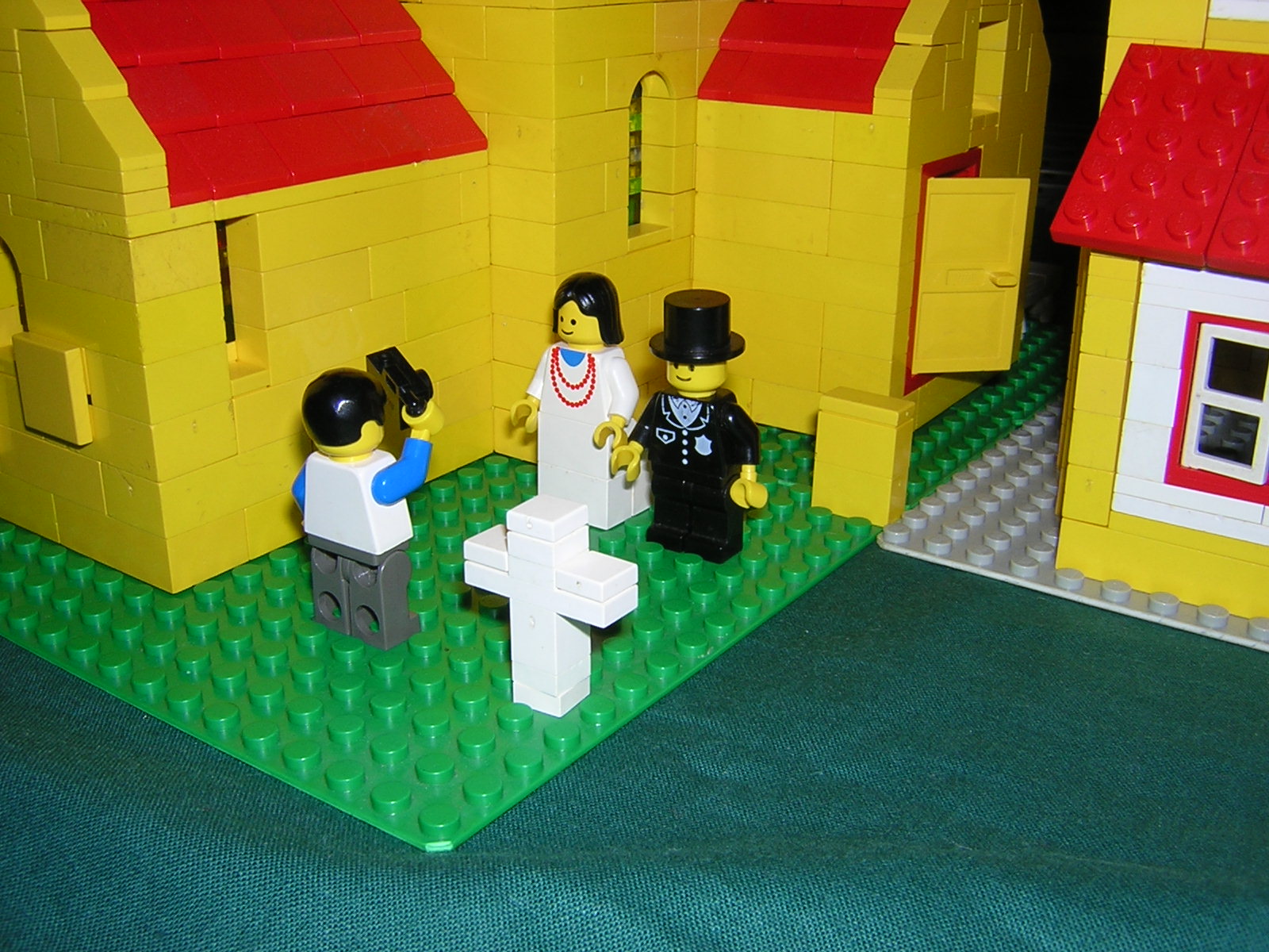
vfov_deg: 39.7
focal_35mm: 36
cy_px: 476
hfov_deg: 51.4
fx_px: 1320
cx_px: 634
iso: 100
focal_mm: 4.7
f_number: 5.2
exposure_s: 1/60.1
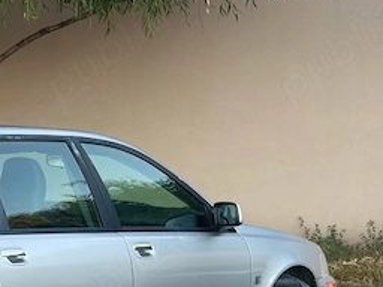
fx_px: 1350
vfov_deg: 12.0
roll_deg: +1.2
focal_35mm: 122
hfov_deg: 15.7
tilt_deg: -5.0
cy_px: 269
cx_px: -30
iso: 32
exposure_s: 1/367
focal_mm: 5.96
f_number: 1.6
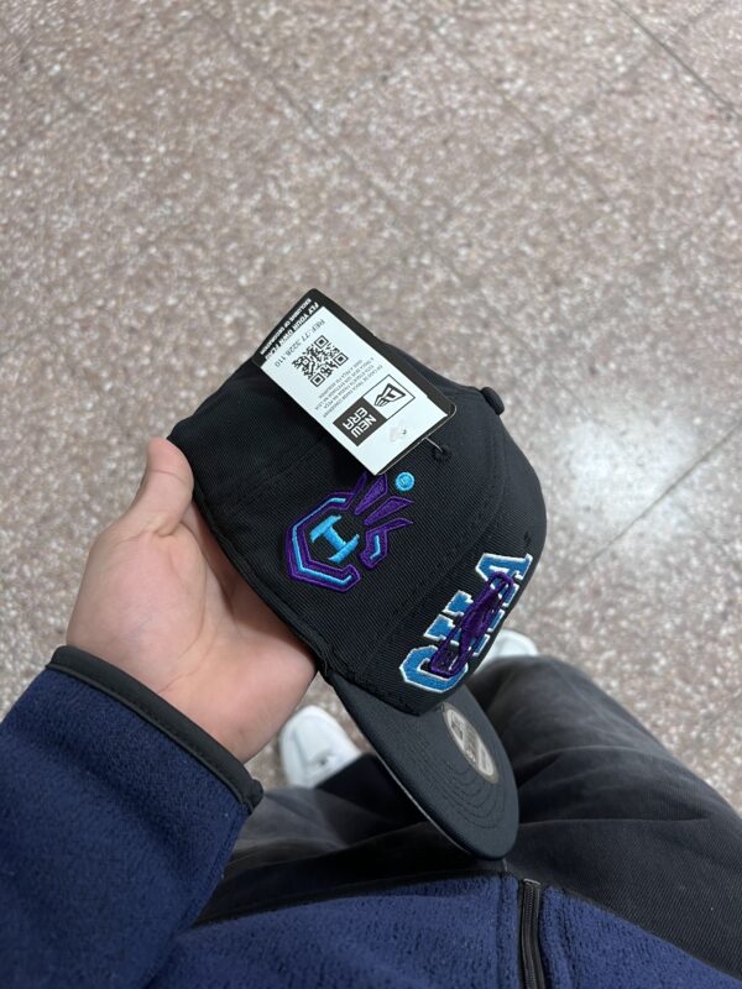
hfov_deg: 53.1
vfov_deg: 67.3
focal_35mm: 26
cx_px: 371
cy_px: 494
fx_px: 743
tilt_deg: -78.1
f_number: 1.5
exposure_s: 1/50
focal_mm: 5.7
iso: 64
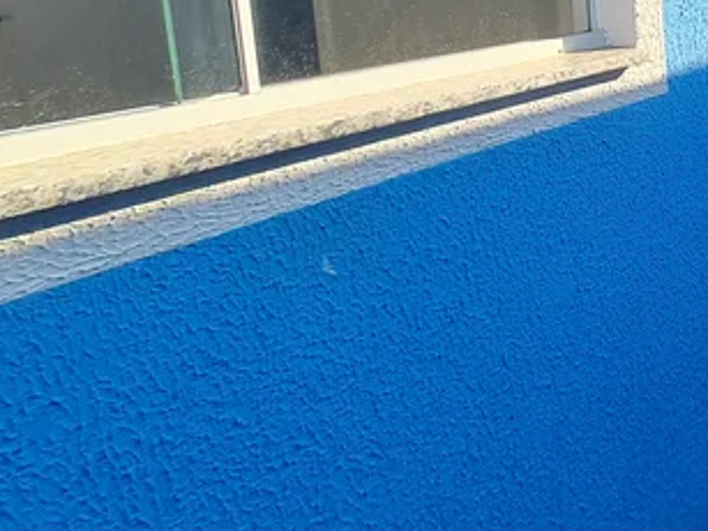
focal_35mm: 35
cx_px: 890
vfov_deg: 38.1
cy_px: 59
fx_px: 716
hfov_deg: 36.9
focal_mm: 1.74
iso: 50
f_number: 2.2
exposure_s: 1/344
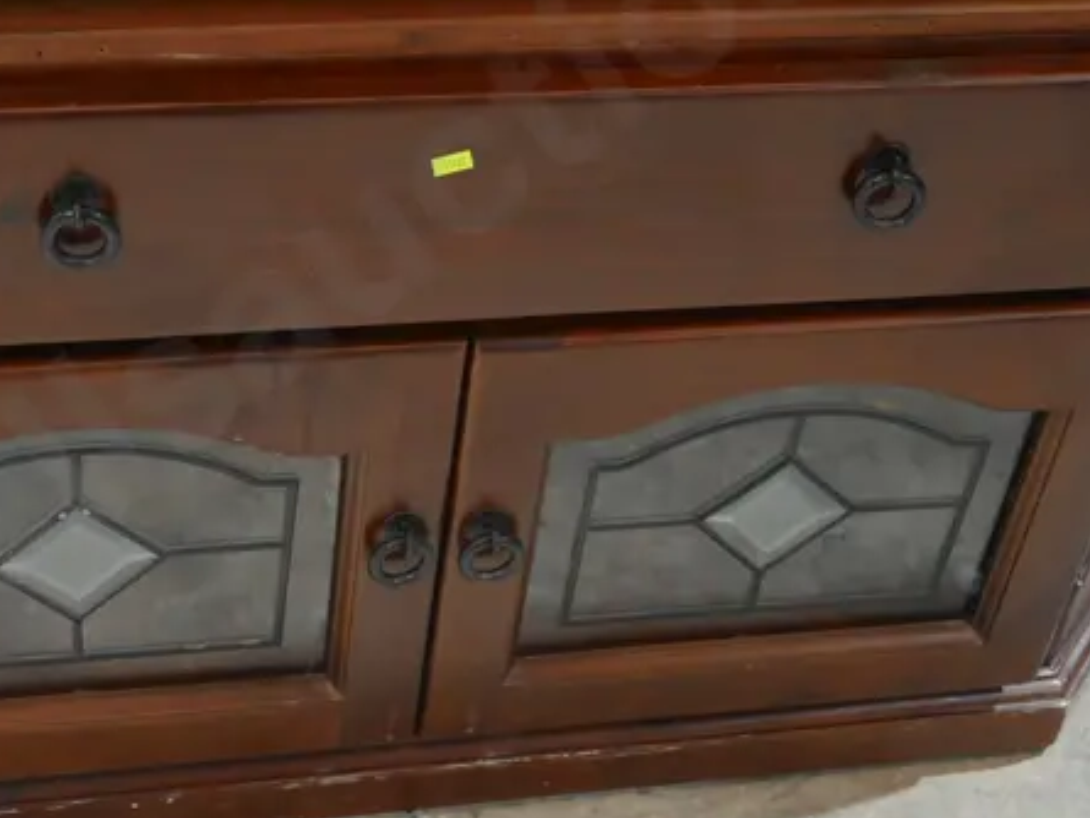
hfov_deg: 28.0
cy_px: 238
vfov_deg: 21.2
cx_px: 385
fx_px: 2173
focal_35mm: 69
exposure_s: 1/60
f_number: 3.6
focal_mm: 15
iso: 1000
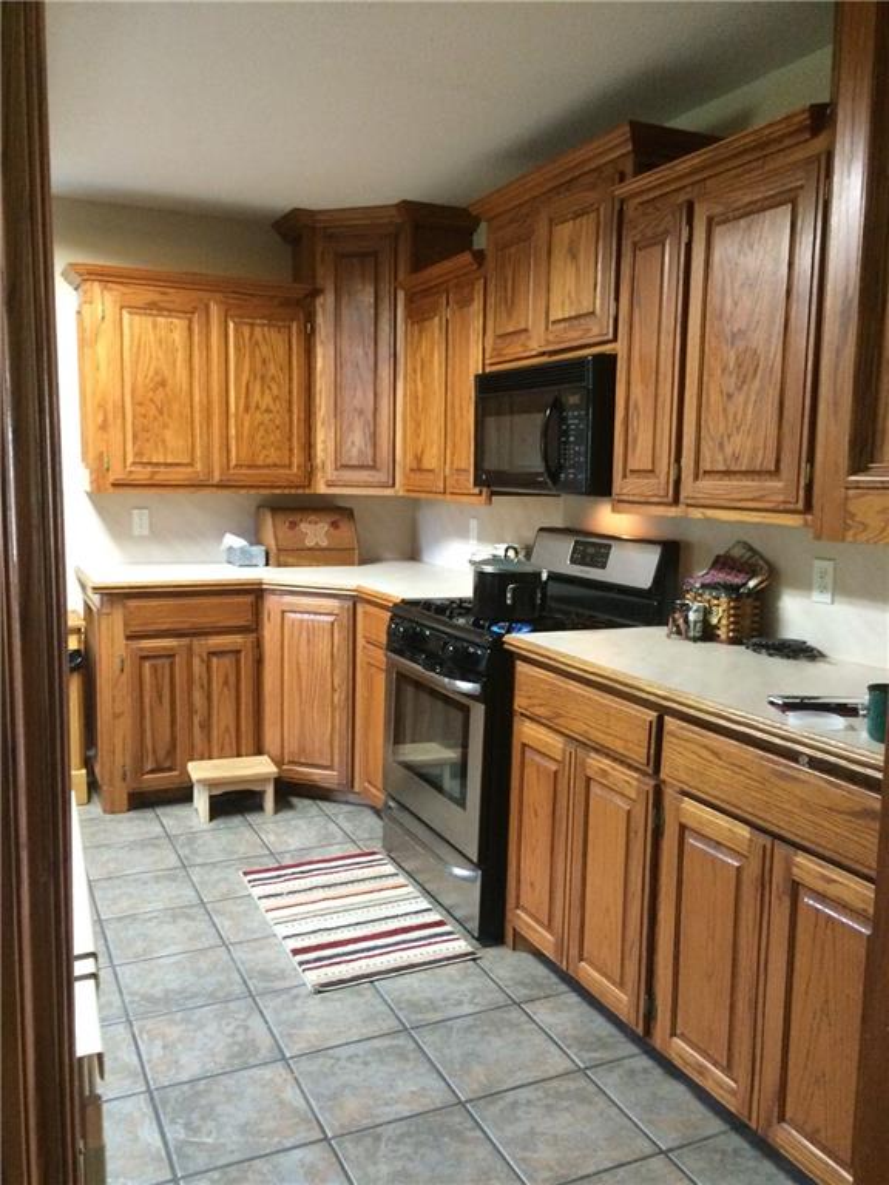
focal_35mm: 29
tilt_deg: -6.7
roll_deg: +0.9
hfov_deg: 48.2
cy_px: 592
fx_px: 993
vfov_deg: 61.7
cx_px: 444
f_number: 2.2
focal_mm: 4.15
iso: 250
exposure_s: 1/30
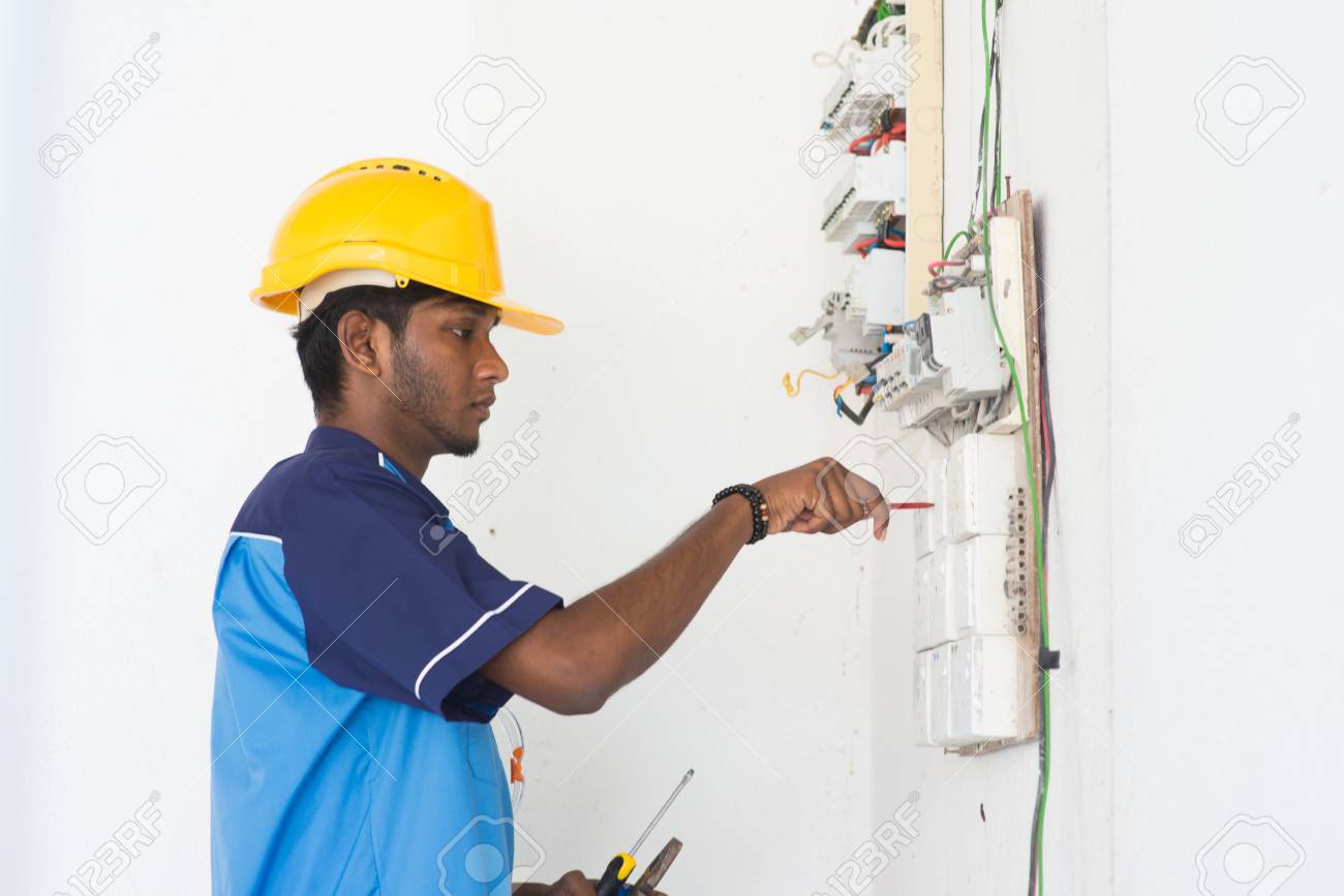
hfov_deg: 23.9
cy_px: 448
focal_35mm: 85
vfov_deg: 16.1
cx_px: 672
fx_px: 3173
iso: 320
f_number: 4.5
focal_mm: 85
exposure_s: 1/80
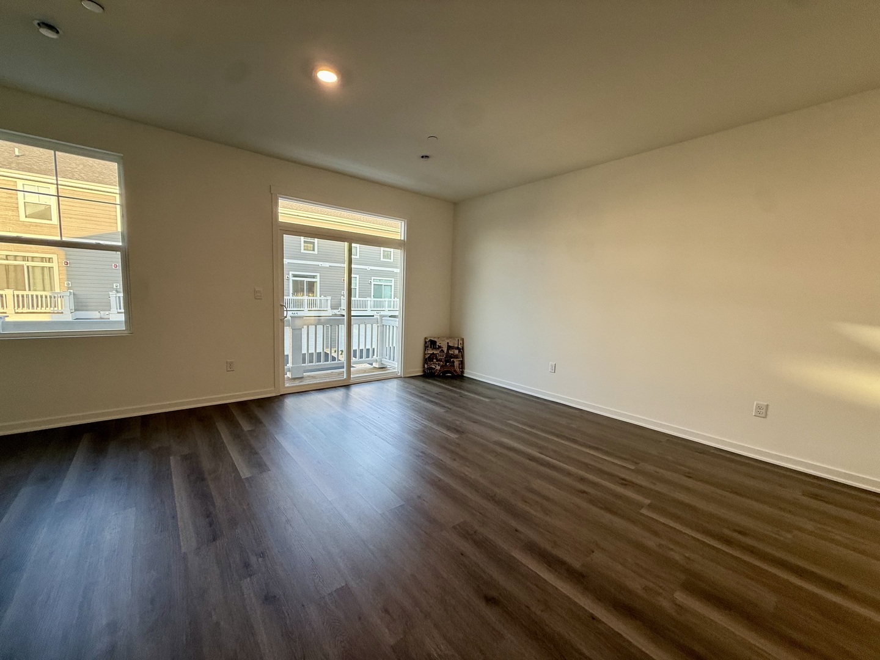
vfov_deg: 85.7
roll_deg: -2.2
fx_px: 356
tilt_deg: -5.5
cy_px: 330
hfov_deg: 102.1
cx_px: 440
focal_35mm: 14
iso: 100
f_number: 2.2
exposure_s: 1/120
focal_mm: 2.22
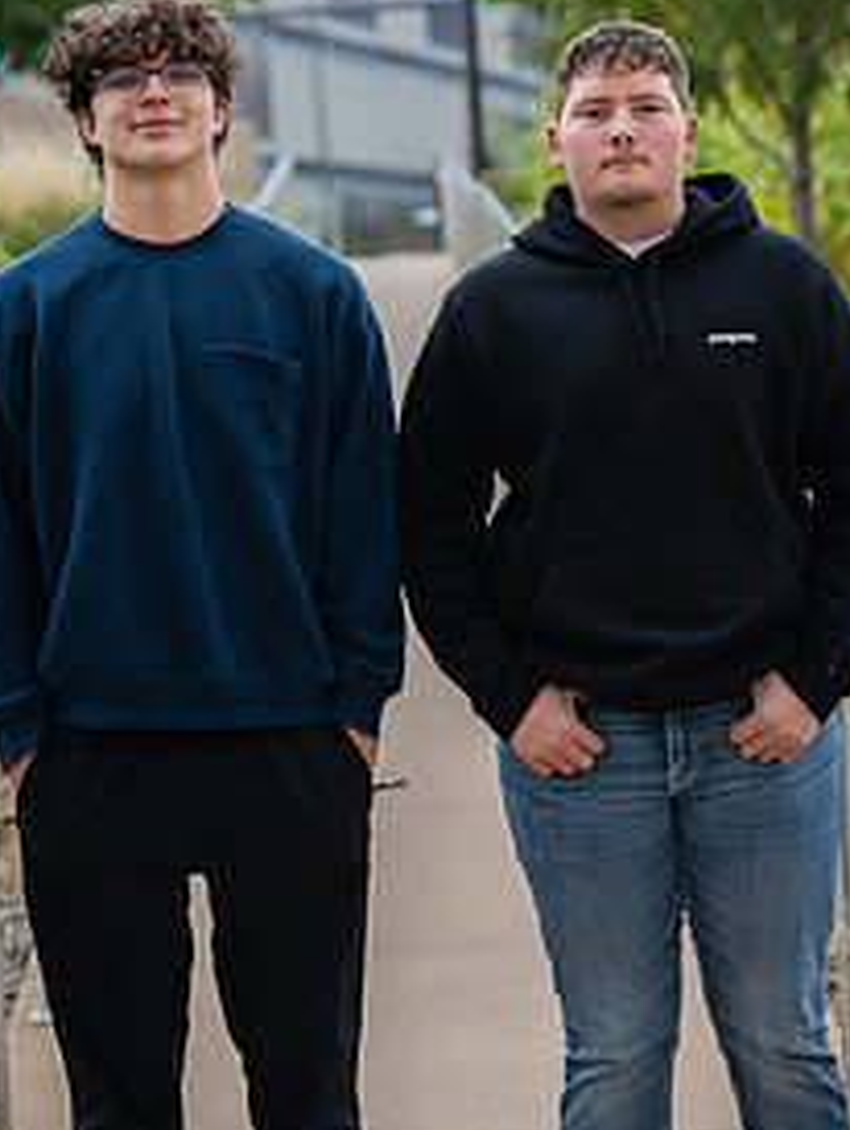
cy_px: 503
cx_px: 392
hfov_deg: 11.1
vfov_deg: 14.7
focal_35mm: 134
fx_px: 4380
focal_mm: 85
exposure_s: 1/125
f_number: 3.5
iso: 50
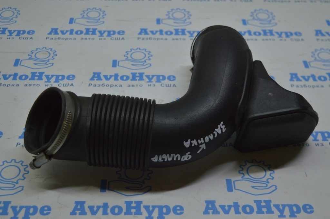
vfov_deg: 23.7
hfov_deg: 35.1
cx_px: 165
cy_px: 110
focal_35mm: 57
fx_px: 522
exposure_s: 1/160
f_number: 4.8
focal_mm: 38
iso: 400
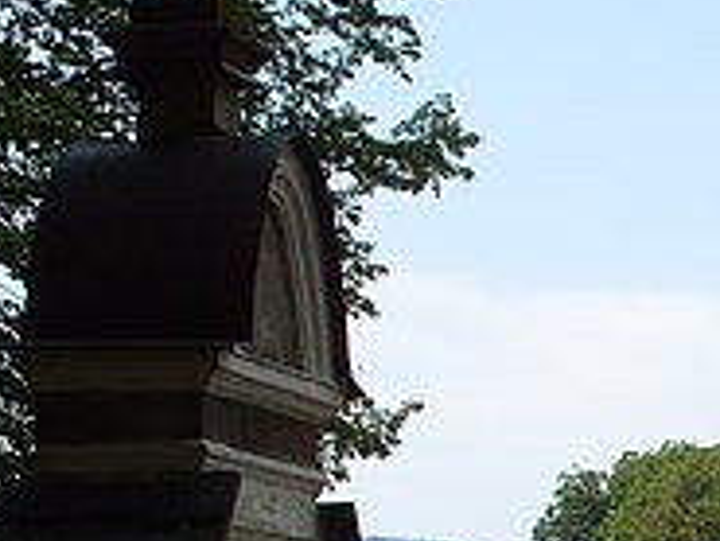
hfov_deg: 10.7
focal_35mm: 170
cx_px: 1417
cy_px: 847
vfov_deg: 8.5
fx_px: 3538
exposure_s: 1/350
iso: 80
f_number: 6.3
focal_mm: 7.8
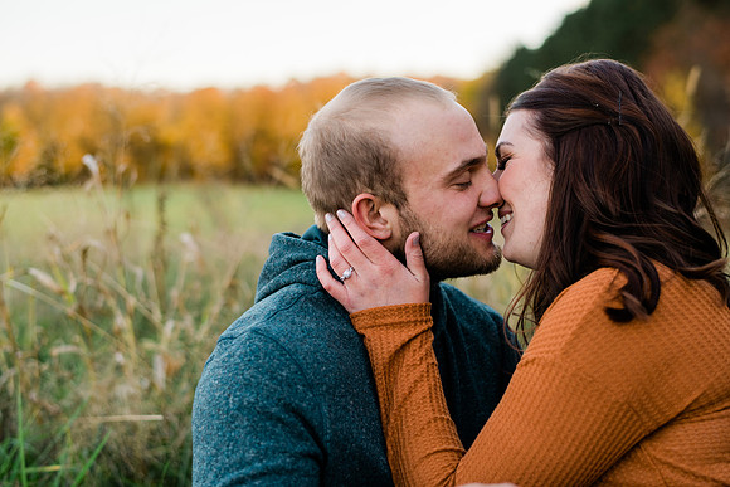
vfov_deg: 23.4
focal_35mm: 58
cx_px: 365
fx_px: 1176
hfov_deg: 34.5
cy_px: 244
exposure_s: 1/200
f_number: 2.8
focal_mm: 58
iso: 200
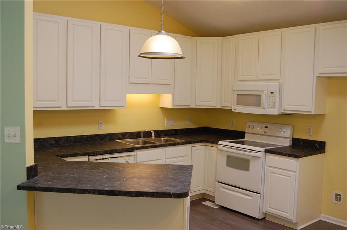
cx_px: 174
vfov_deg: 36.8
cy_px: 115
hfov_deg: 53.2
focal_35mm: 36
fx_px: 347
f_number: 4.5
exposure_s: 1/80
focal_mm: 24
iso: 400
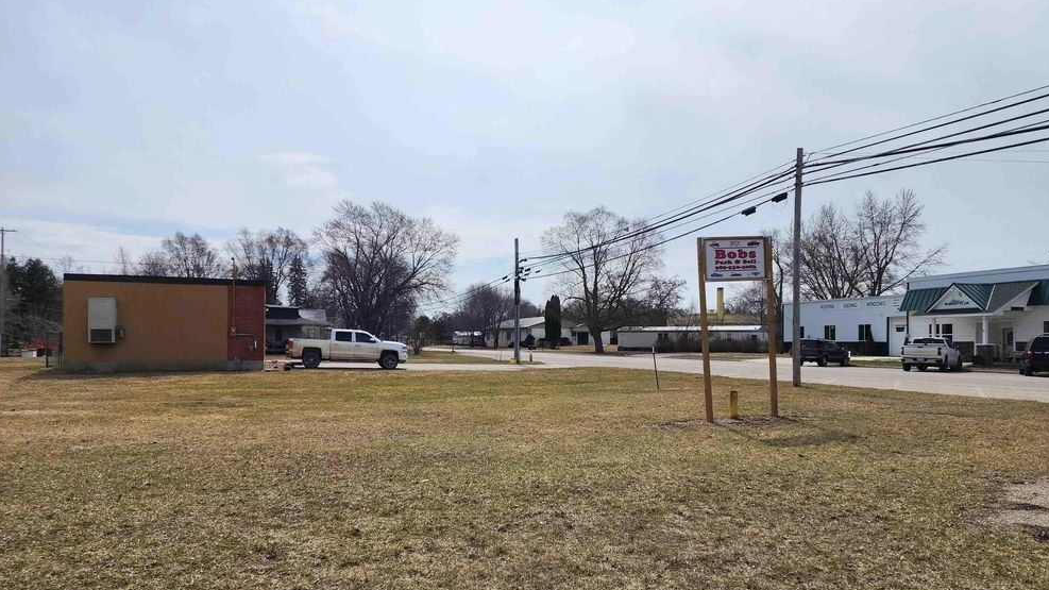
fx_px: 723
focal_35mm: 26
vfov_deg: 44.3
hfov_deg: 71.9
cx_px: 525
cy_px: 334
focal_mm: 6.4
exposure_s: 1/3474
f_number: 1.8
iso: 12
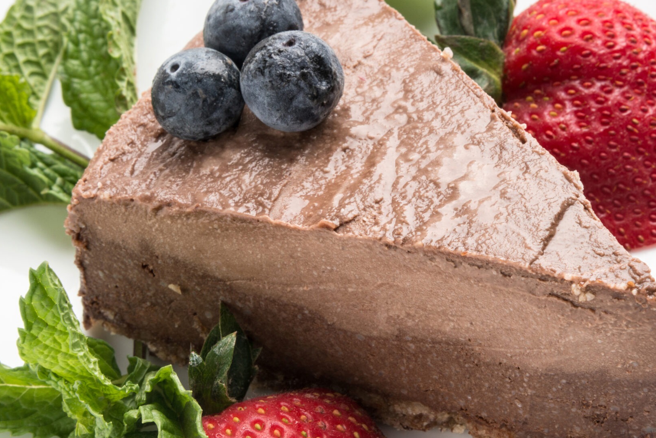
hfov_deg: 5.2
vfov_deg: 3.5
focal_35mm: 394
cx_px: 364
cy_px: 259
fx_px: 7182
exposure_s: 1/125
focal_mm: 250
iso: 400
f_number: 25
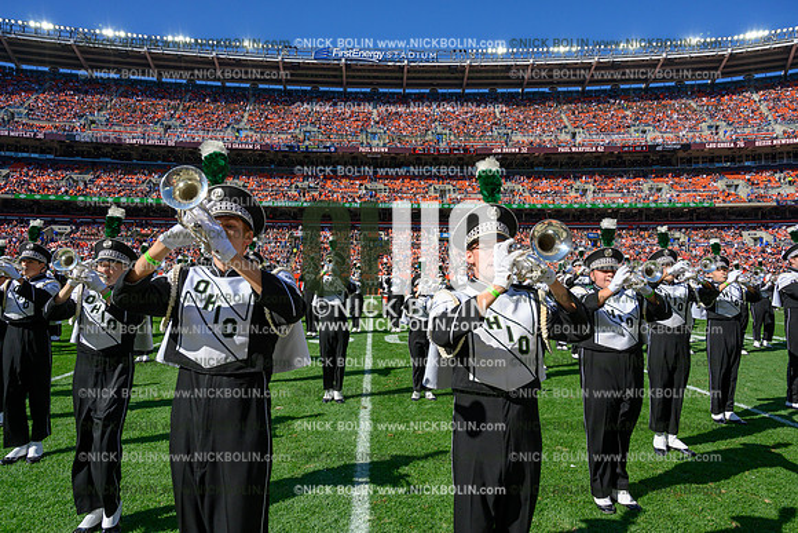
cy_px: 266
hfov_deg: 73.7
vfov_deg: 53.2
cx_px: 399
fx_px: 532
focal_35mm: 24
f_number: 8
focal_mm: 24
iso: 1000
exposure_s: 1/2500
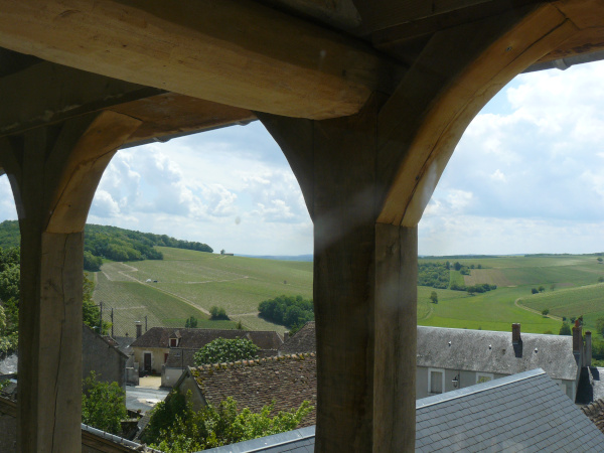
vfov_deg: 39.7
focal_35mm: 36
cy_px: 226
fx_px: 628
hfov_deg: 51.4
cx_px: 302
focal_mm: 6
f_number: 5.6
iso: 100
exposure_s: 1/400
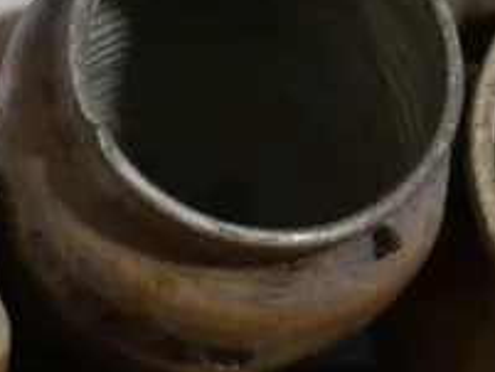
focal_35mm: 204
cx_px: 101
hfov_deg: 9.7
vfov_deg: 7.2
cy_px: -92
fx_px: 2919
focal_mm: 20
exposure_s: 1/60
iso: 250
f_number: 4.4
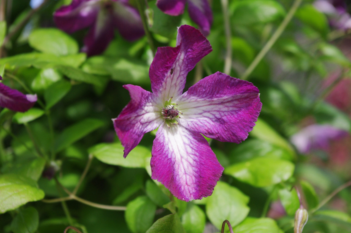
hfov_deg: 24.8
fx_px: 798
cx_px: 176
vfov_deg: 16.6
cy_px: 116
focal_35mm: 82
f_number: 8
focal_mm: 55
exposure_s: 1/500
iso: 400
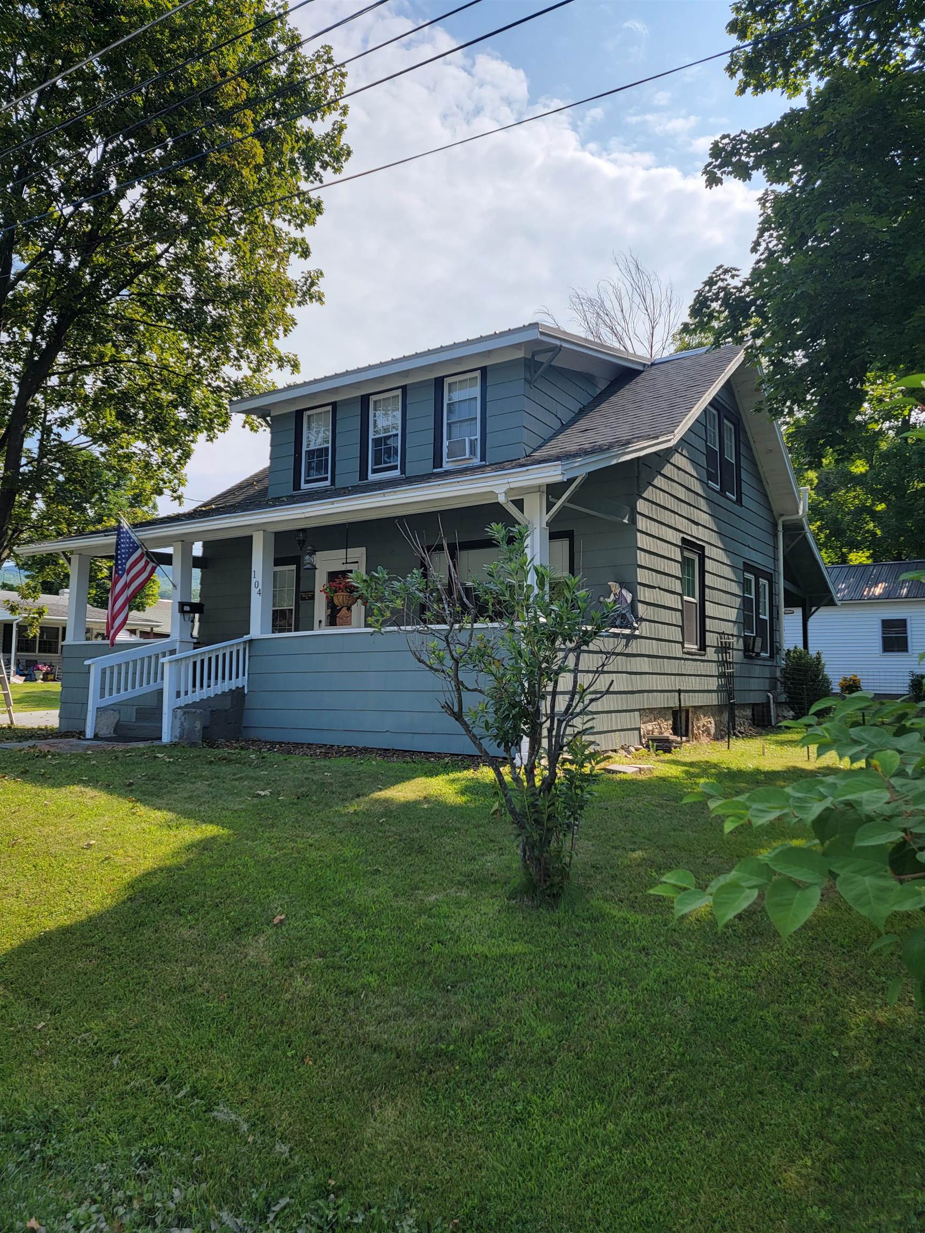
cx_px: 462
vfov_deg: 71.6
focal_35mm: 24
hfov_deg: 56.8
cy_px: 616
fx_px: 855
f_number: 1.8
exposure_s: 1/593
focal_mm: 6.7
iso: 16
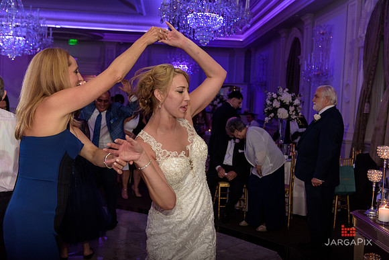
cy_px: 130
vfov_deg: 33.4
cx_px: 194
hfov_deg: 48.4
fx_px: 432
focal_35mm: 40
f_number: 3.2
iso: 1600
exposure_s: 1/125
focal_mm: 40
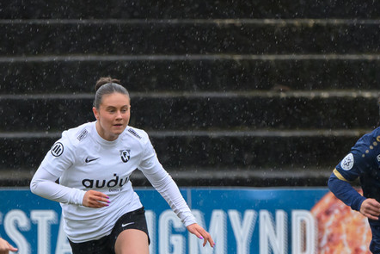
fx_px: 15859
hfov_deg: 1.4
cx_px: 138
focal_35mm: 1502
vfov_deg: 0.9
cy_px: 228
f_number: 6.3
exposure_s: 1/800
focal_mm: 600
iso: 4000
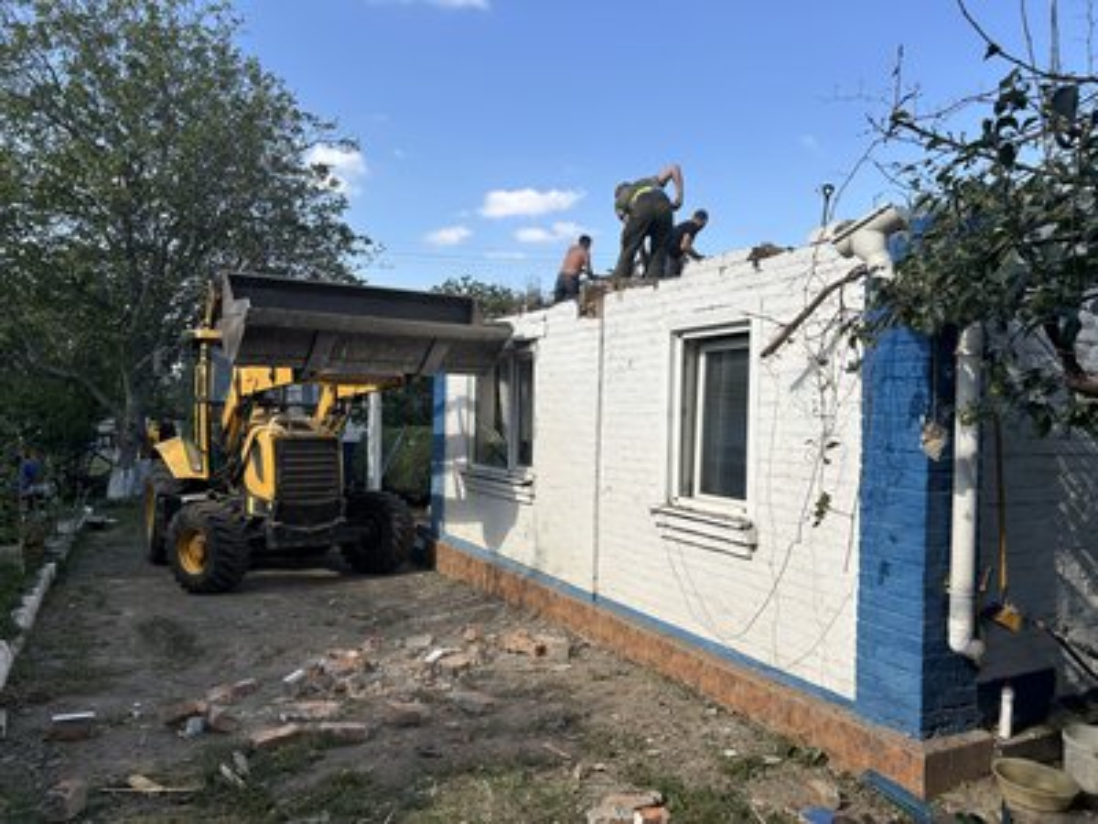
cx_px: 549
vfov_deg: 53.1
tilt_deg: +0.0
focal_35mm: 26
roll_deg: -1.0
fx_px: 825
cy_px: 412
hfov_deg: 67.3
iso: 50
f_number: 1.5
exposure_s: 1/2994
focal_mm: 5.7
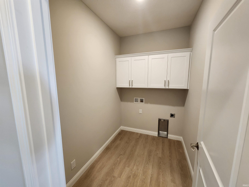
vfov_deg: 89.9
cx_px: 124
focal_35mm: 13
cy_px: 94
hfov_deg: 106.2
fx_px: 93
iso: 250
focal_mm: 2.2
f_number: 2.2
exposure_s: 1/60
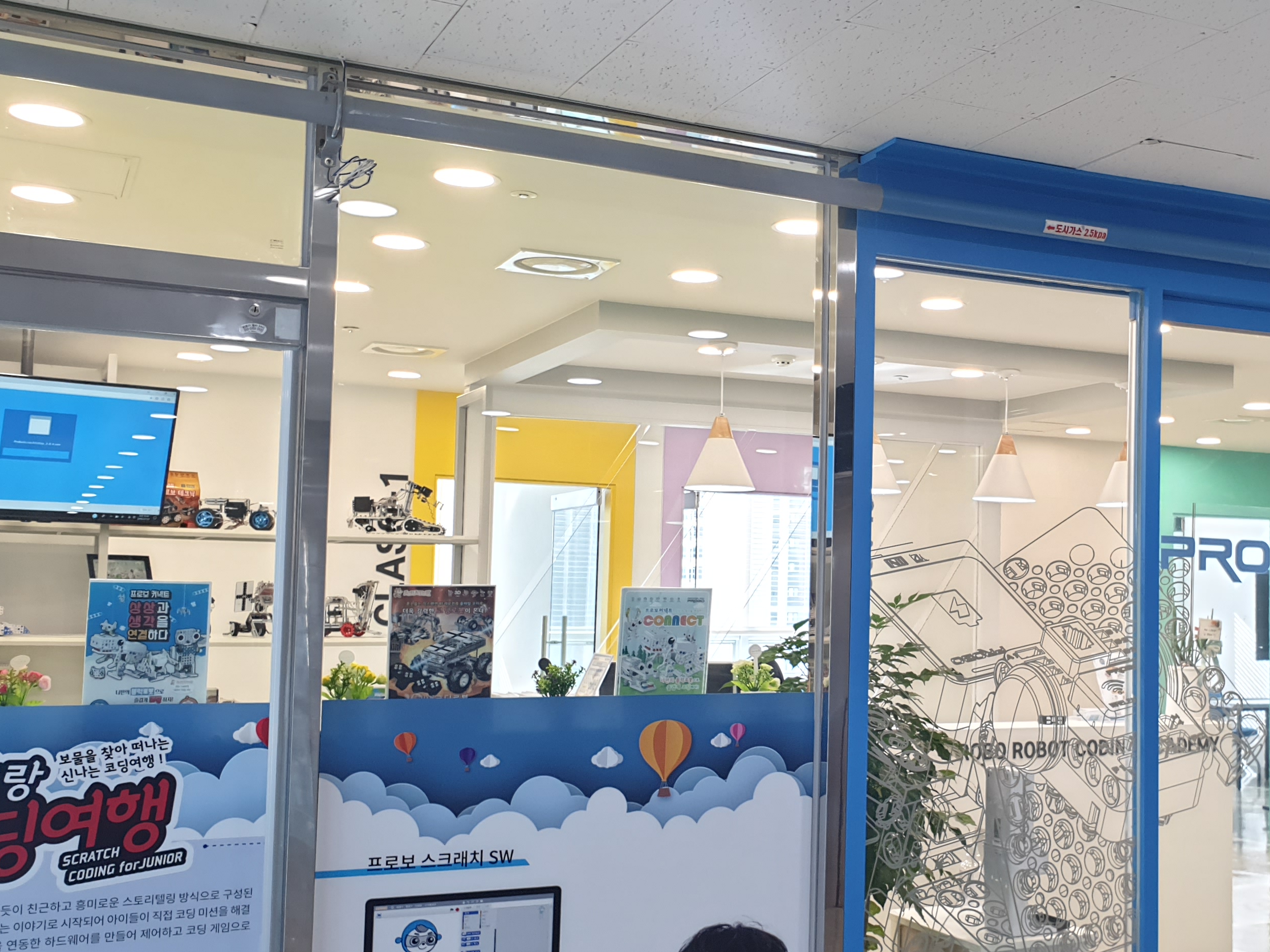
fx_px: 1541
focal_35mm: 42
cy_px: 532
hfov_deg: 43.8
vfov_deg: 34.3
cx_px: 892
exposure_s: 1/60
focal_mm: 4.3
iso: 125
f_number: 2.4
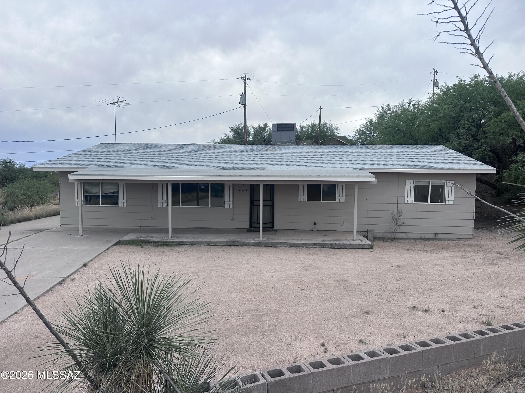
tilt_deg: -3.4
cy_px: 196
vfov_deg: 56.8
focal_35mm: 24
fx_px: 364
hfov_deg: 71.6
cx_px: 262
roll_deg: -0.7
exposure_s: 1/4348
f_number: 1.78
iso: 80
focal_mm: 6.86
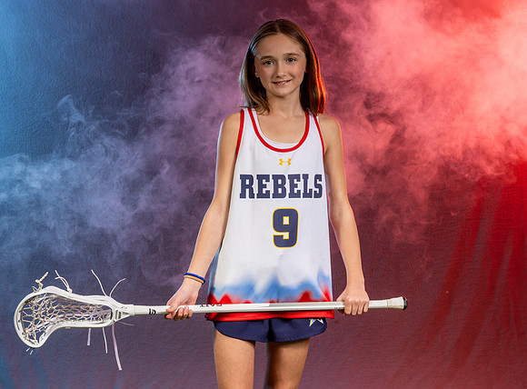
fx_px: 1714
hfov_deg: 17.5
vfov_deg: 12.9
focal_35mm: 113
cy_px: 211
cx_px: 283
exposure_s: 1/200
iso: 64
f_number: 8
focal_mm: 86
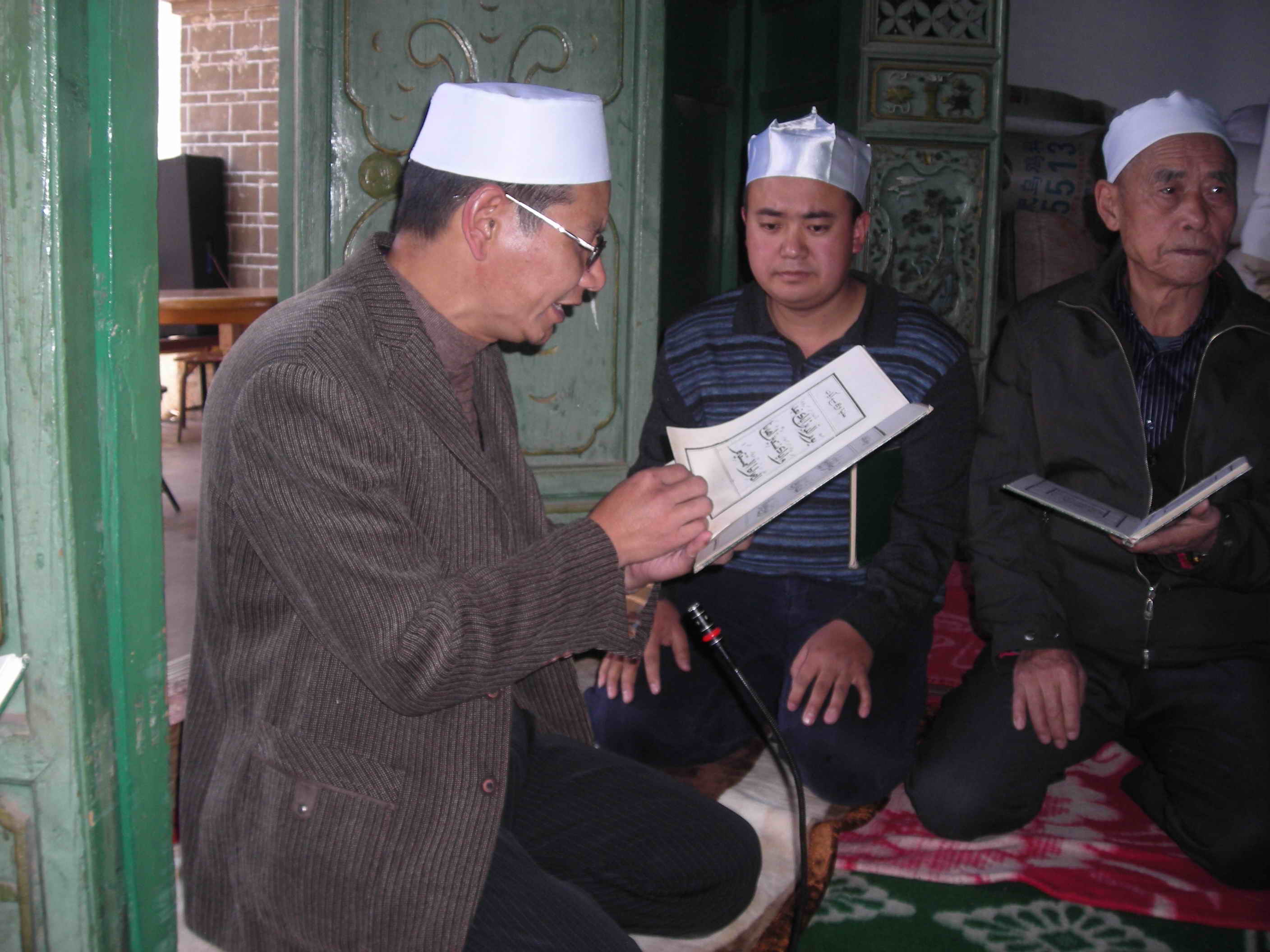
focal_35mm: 38
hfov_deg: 49.0
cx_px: 635
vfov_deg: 37.7
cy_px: 476
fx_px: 1394
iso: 129
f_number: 3.2
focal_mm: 6.3
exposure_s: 1/60
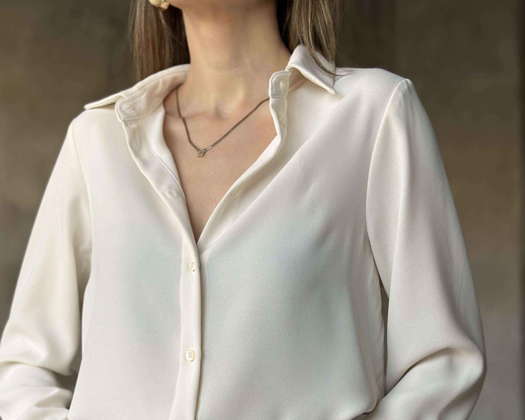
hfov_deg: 28.7
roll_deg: +0.0
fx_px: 1026
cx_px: 253
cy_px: 314
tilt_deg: -0.7
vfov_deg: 22.9
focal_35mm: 66
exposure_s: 1/105
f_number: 1.78
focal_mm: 6.86
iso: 125
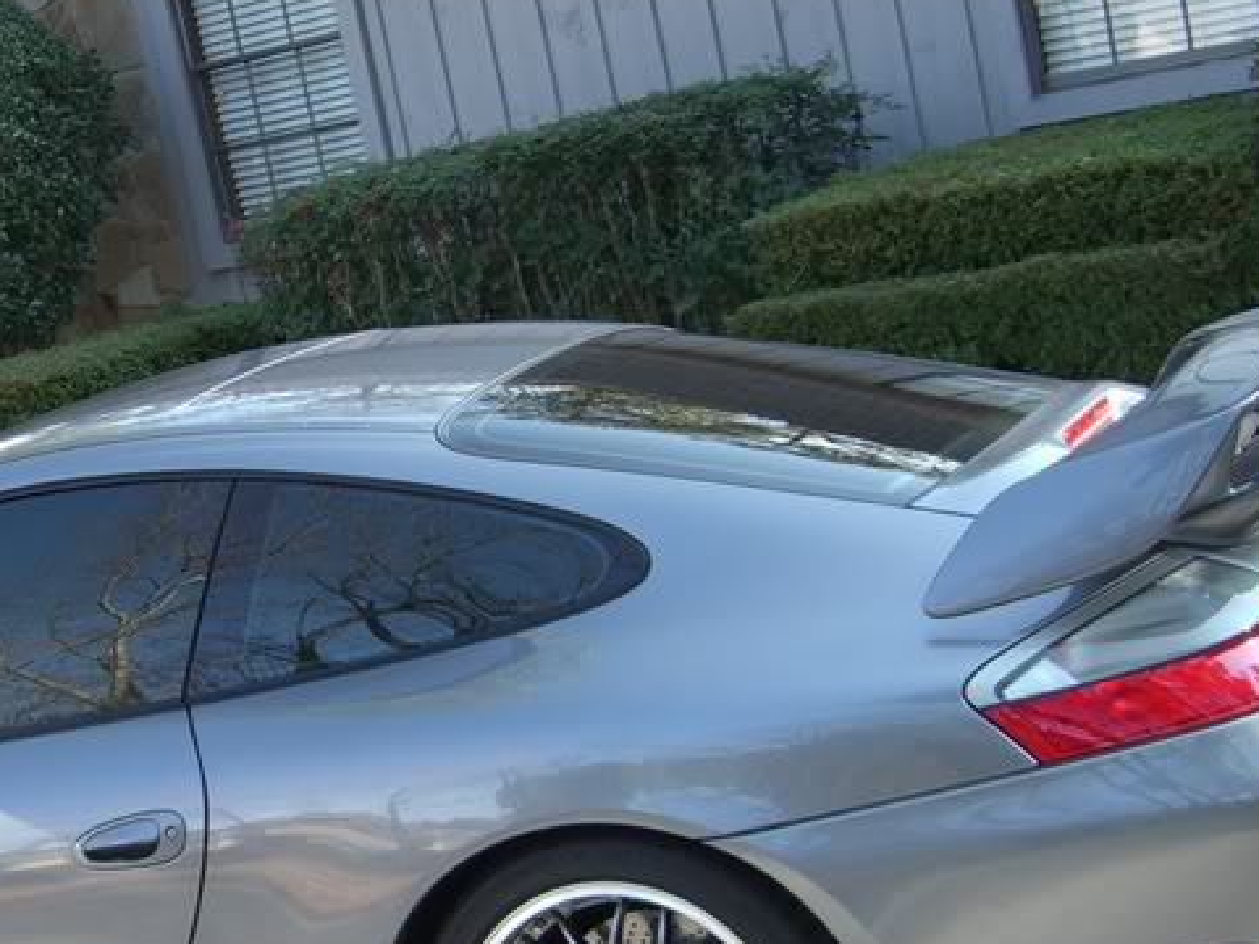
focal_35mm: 81
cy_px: 640
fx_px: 2946
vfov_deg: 18.2
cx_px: 160
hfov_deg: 23.6
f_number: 2.8
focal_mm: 7.9
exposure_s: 1/125
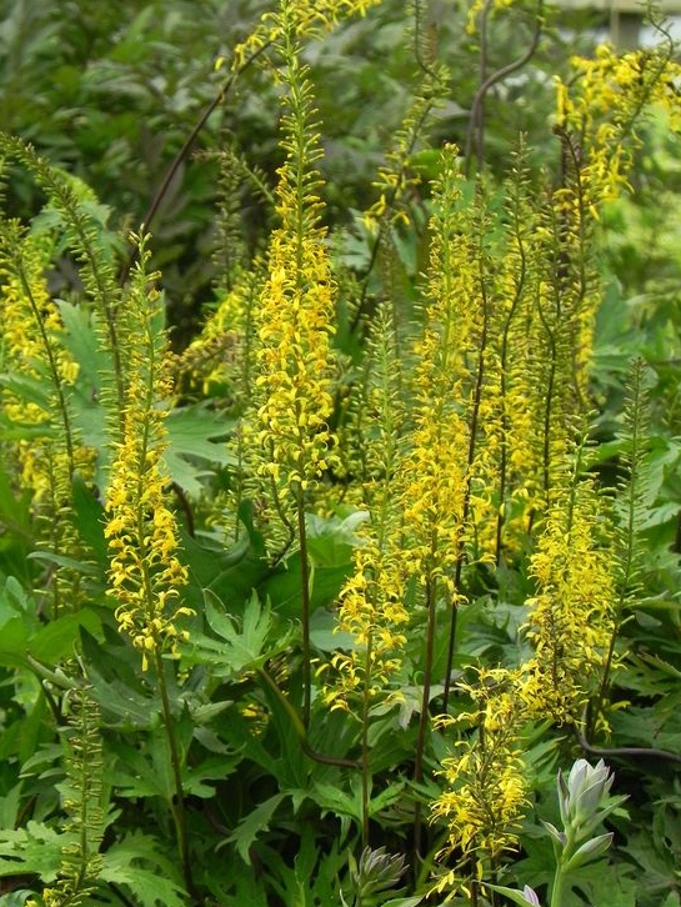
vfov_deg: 7.3
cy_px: 493
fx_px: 7131
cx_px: 327
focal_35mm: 272
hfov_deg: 5.5
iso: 160
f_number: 5
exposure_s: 1/200
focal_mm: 44
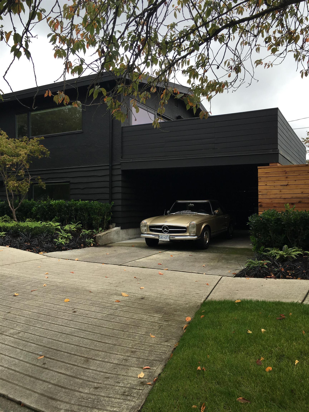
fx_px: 345
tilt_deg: +2.4
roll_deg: +0.1
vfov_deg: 61.7
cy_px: 206
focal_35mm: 29
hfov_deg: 48.2
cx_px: 154
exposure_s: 1/300
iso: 25
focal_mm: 4.15
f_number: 2.2
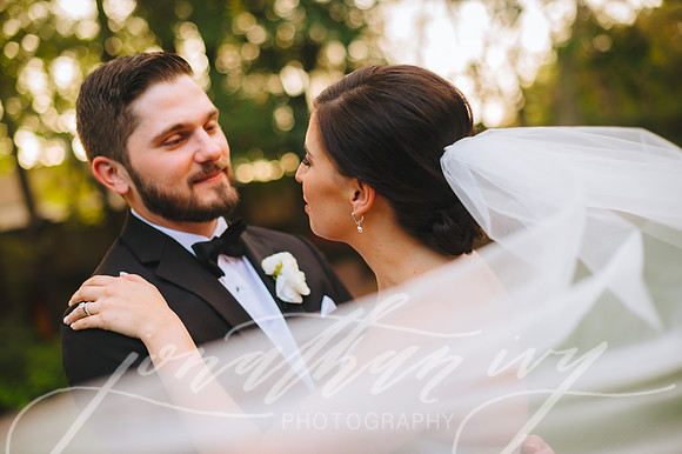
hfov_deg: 39.6
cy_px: 227
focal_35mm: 50
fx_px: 947
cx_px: 341
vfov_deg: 27.0
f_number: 2
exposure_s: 1/250
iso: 400
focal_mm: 50
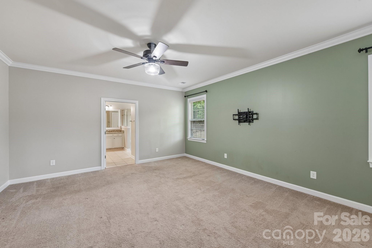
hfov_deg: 104.3
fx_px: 145
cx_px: 186
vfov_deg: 81.2
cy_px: 124
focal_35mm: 14
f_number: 8
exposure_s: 1/6
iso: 200
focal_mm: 14
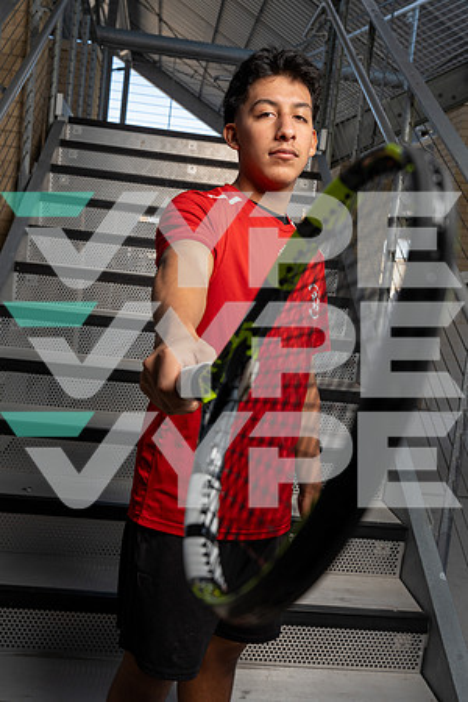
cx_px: 234
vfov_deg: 50.7
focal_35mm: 38
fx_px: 741
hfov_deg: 35.1
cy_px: 351
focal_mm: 38
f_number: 8
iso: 250
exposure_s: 1/250
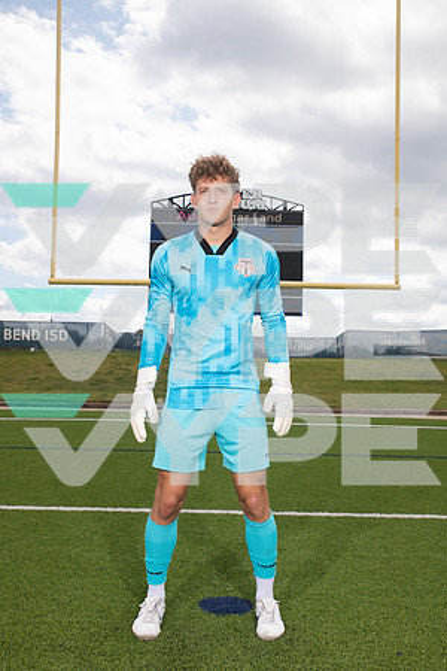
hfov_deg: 37.9
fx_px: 652
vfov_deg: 54.4
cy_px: 336
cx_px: 224
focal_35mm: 35
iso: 125
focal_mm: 35
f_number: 7.1
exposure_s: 1/400
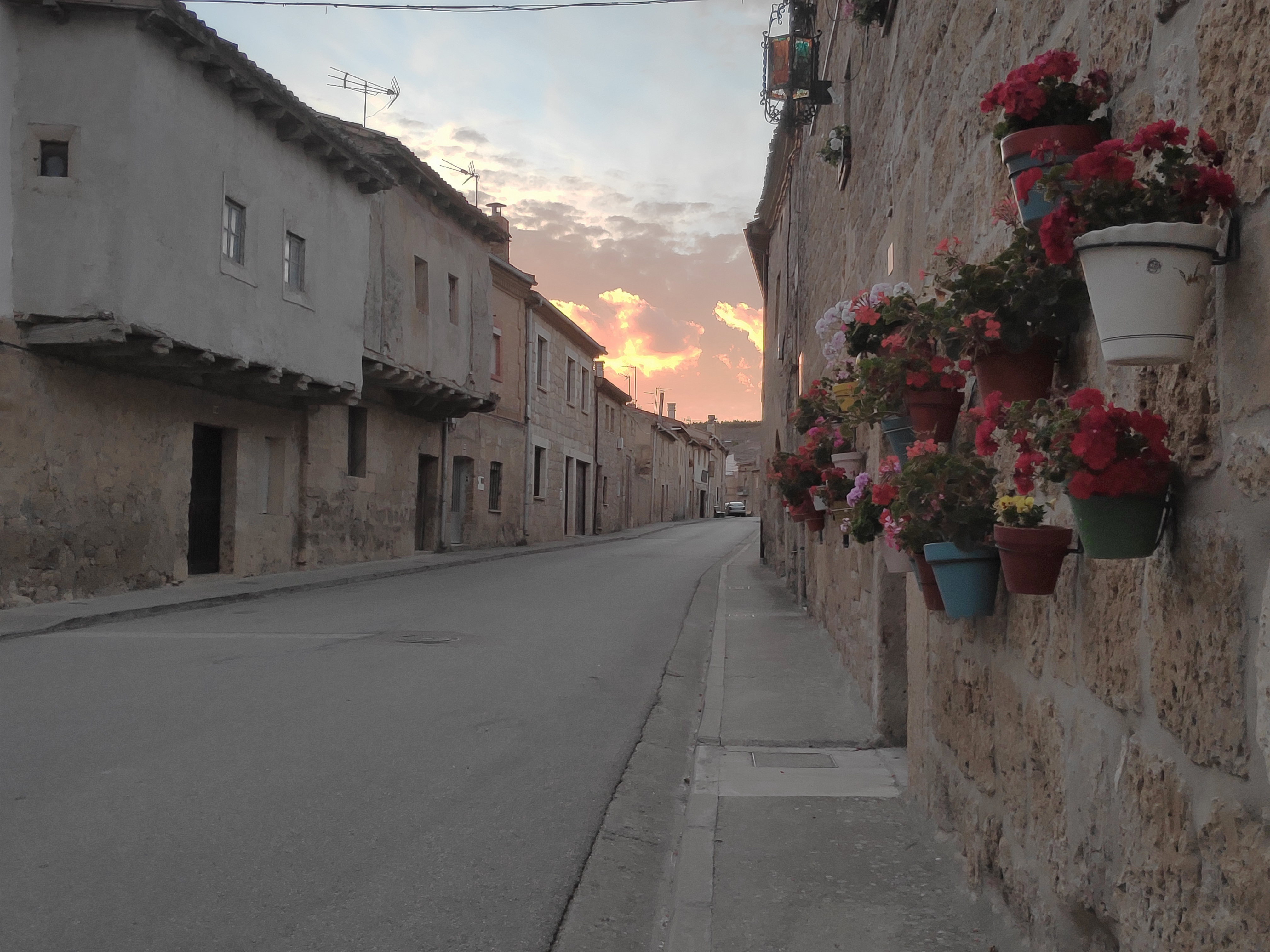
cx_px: 635
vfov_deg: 66.0
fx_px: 734
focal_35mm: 20
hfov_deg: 81.7
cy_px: 476
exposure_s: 1/223
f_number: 1.9
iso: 100
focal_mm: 3.94
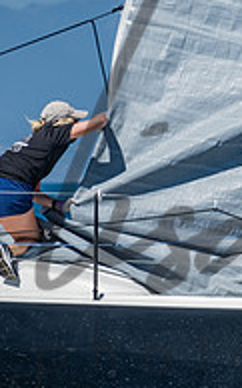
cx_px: 489
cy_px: 205
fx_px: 6573
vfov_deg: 3.4
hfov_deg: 2.1
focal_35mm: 622
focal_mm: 200
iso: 160
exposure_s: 1/320
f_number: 6.3
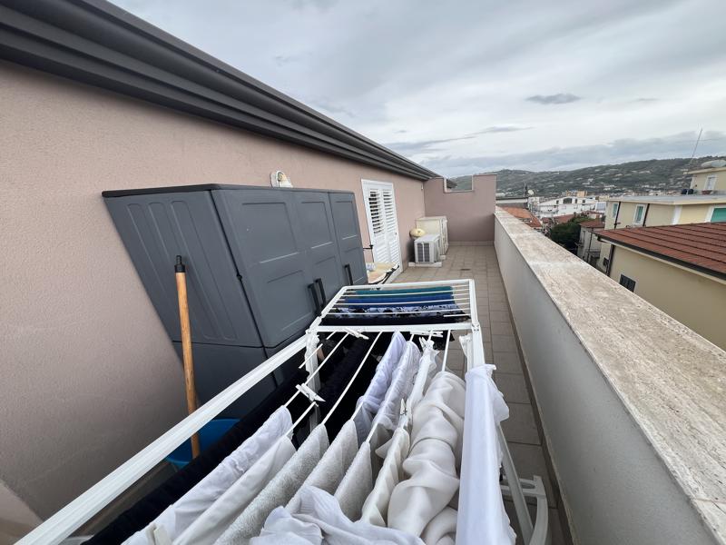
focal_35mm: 13
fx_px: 273
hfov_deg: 106.2
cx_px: 363
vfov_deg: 89.9
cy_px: 272
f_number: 1.8
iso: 32
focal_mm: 1.57
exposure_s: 1/626
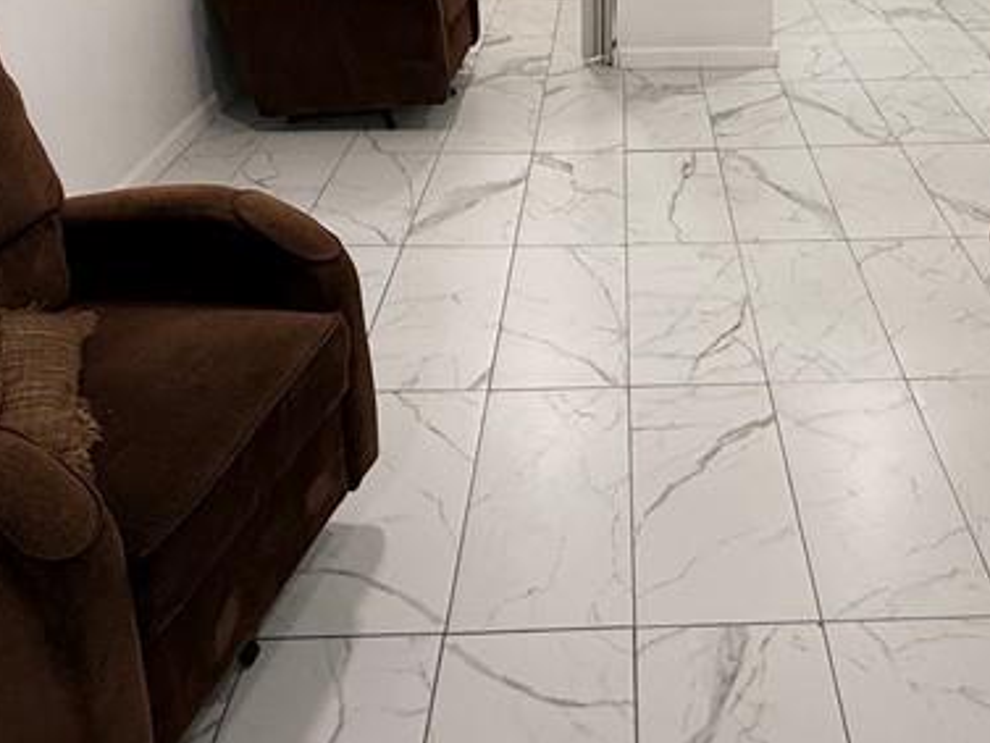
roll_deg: +0.5
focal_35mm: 38
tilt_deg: -5.1
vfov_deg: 30.5
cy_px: -200
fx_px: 1087
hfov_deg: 48.2
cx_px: 654
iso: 200
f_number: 2.2
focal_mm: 2.22
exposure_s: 1/120
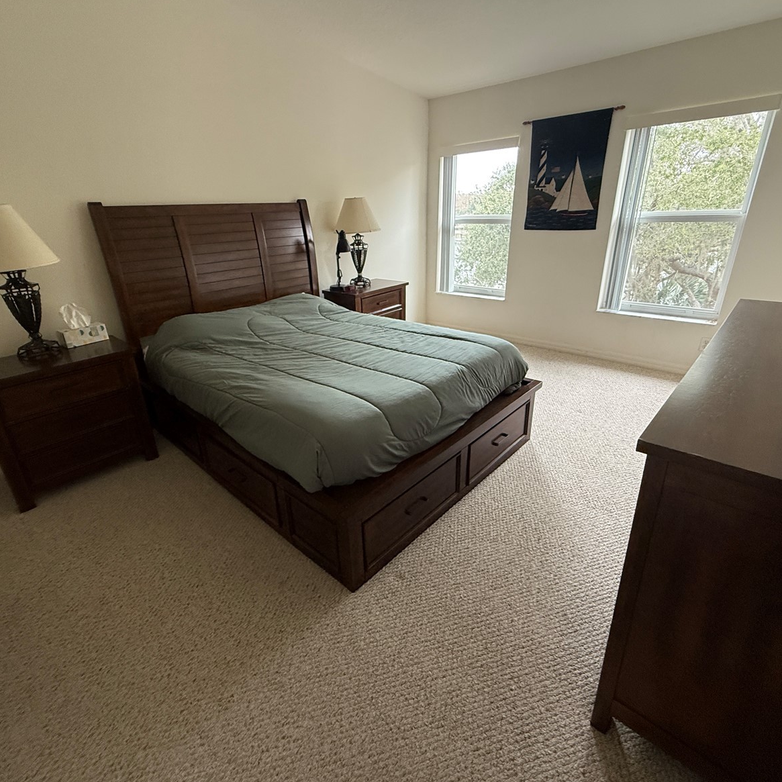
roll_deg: +2.1
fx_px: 434
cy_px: 385
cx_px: 374
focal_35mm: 17
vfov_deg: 84.0
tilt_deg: -20.9
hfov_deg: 83.9
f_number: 2.2
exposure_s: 1/99
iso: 320
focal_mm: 2.22
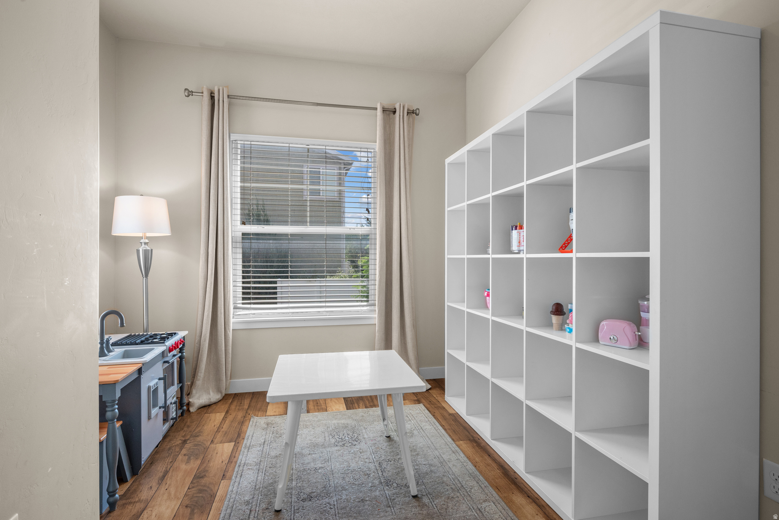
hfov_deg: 91.6
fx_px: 379
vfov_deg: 68.9
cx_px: 390
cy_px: 260
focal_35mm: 18
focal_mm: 17.5
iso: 500
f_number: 8
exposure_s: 1/10
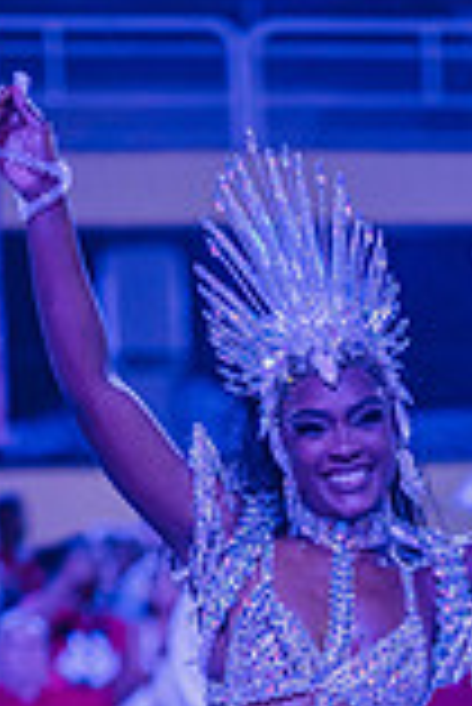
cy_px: 773
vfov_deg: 14.0
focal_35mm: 143
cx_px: 391
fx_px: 2806
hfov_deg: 9.6
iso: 1600
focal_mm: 50
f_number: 1.2
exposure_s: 1/1000
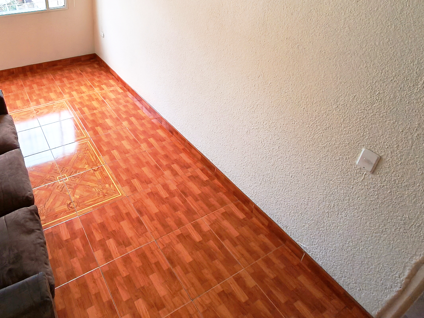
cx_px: 123
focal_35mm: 23
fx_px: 282
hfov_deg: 70.5
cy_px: 79
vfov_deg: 56.0
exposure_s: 1/60
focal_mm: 1.67
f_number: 2.2
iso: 250
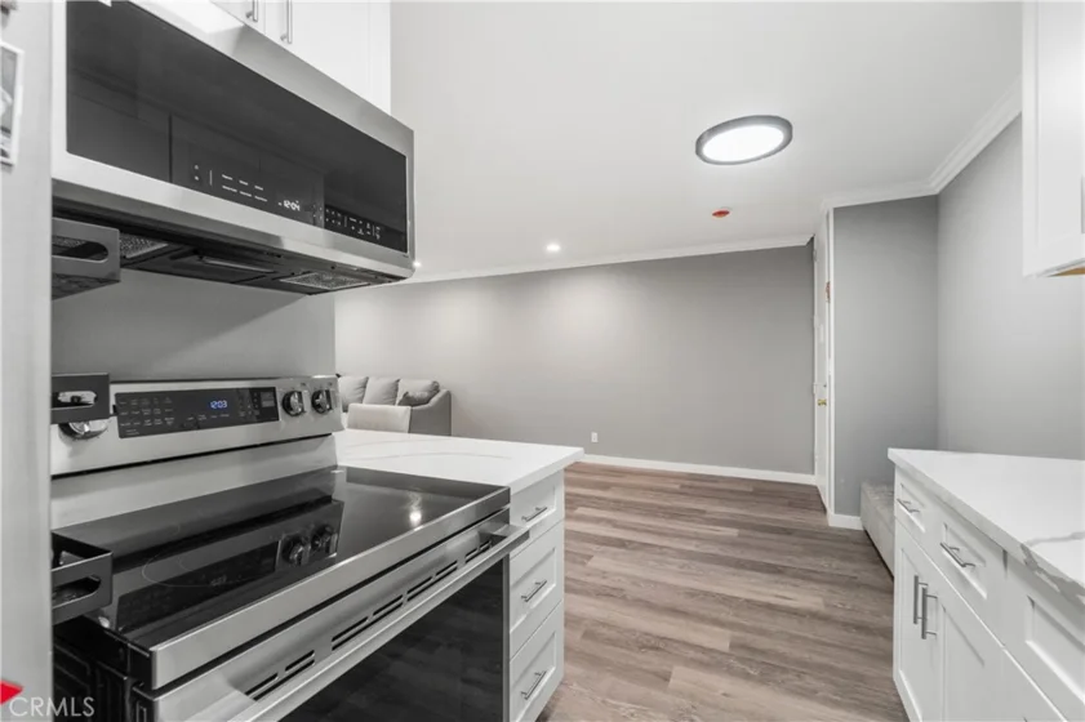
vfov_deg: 77.3
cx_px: 542
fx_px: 452
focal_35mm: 15
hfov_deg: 100.4
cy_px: 361
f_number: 7.1
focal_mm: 10
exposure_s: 1/6
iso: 320
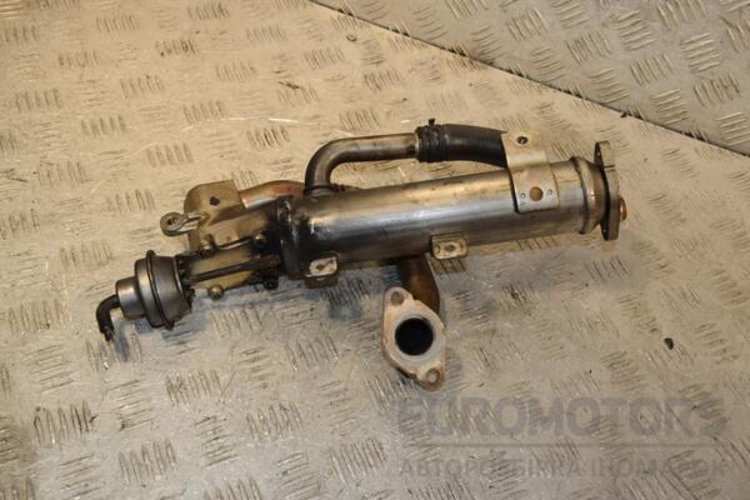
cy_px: 250
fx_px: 875
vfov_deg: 31.9
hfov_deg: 46.4
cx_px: 375
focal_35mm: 42
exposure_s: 1/200
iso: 800
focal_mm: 28
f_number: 7.1
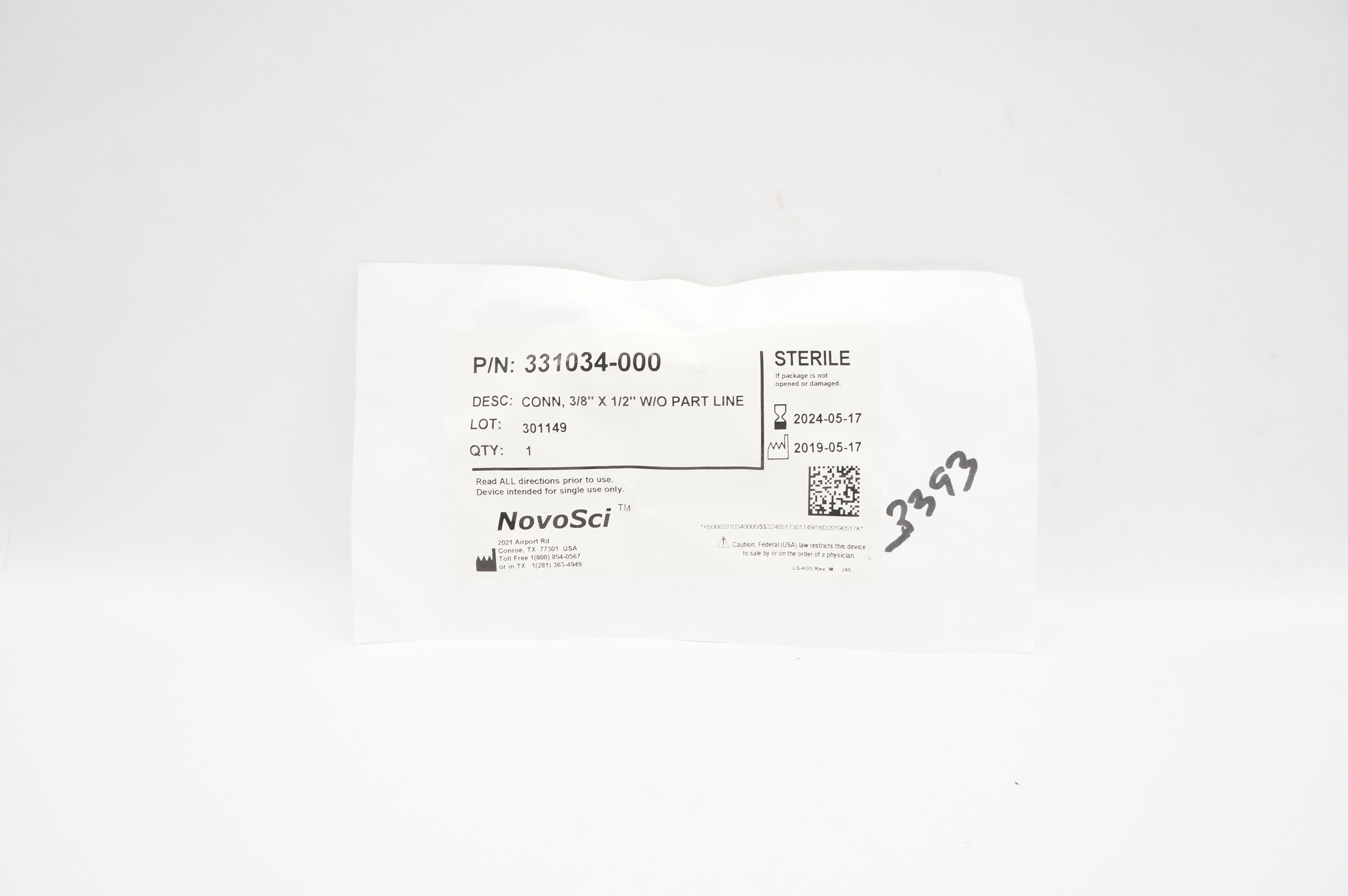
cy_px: 448
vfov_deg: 47.8
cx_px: 674
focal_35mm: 27
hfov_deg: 67.4
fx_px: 1010
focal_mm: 18
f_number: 6.3
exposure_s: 1/50
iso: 400
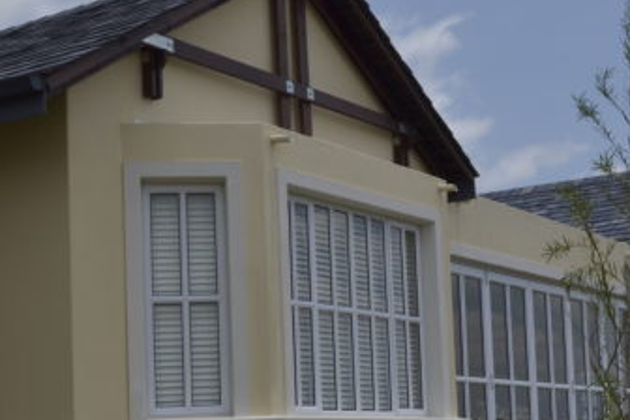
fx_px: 1312
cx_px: 262
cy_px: 351
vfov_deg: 18.0
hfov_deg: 27.0
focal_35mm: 75
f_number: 11
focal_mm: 28
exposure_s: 1/250
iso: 100
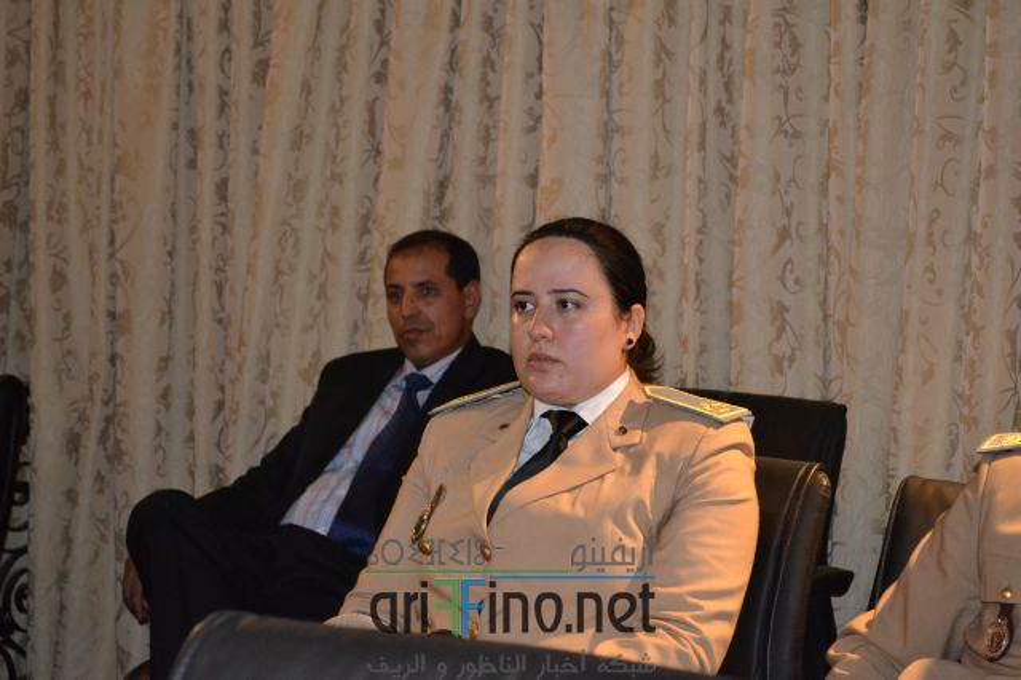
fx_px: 2338
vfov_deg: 16.5
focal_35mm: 82
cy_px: 340
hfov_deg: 24.6
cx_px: 510
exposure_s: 1/60
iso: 3200
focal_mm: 55
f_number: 5.6
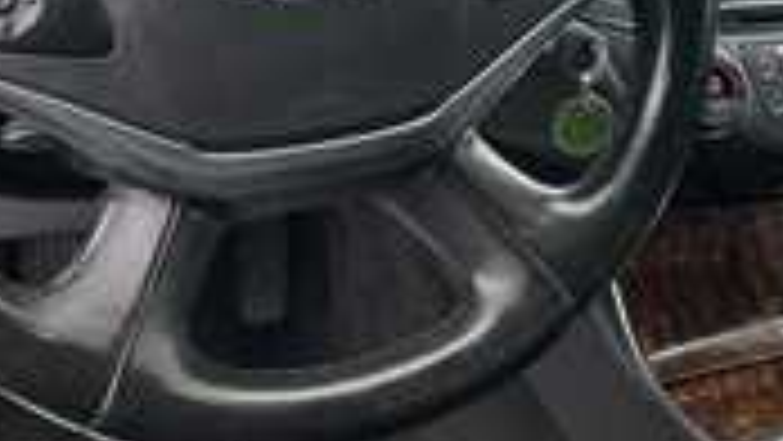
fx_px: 1454
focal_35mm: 70
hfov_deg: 30.1
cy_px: -72
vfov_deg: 16.6
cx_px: 360
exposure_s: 1/122
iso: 50
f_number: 1.8
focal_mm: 3
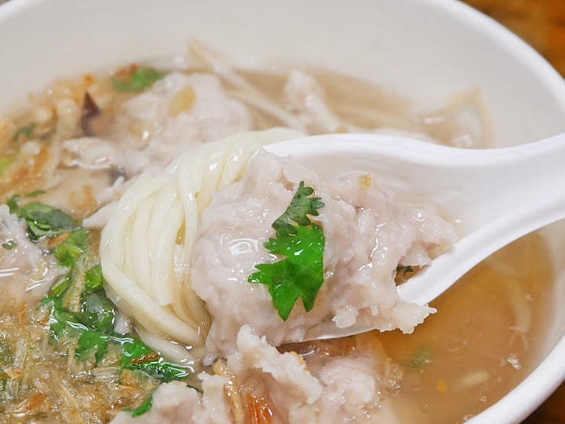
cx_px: 241
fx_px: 931
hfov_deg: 33.7
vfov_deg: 25.6
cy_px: 254
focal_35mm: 57
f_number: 4.6
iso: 500
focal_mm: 21
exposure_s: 1/60
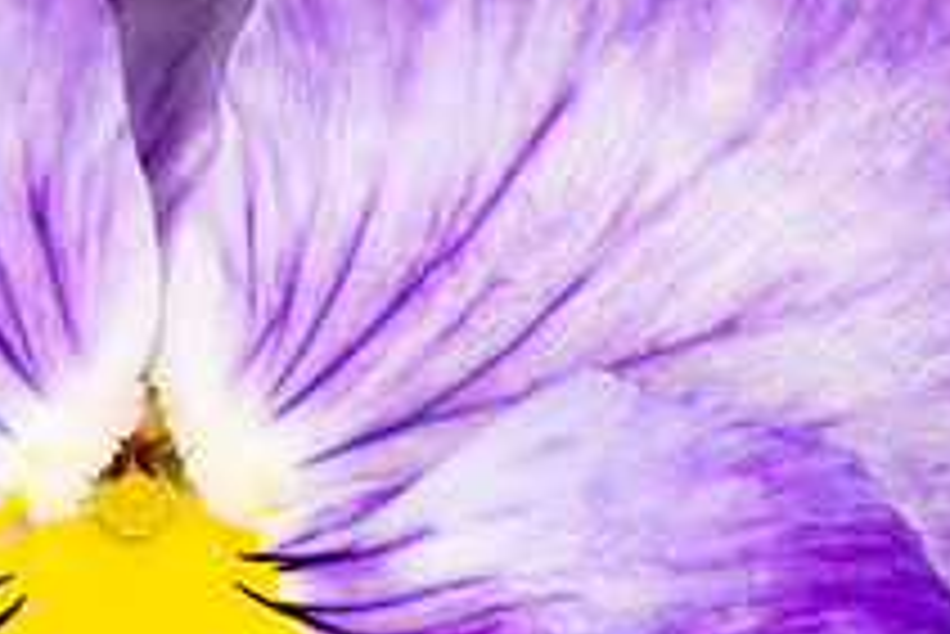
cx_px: 283
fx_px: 4647
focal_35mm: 176
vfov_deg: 7.8
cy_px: 618
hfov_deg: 11.7
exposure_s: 1/125
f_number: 36
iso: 100
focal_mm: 60
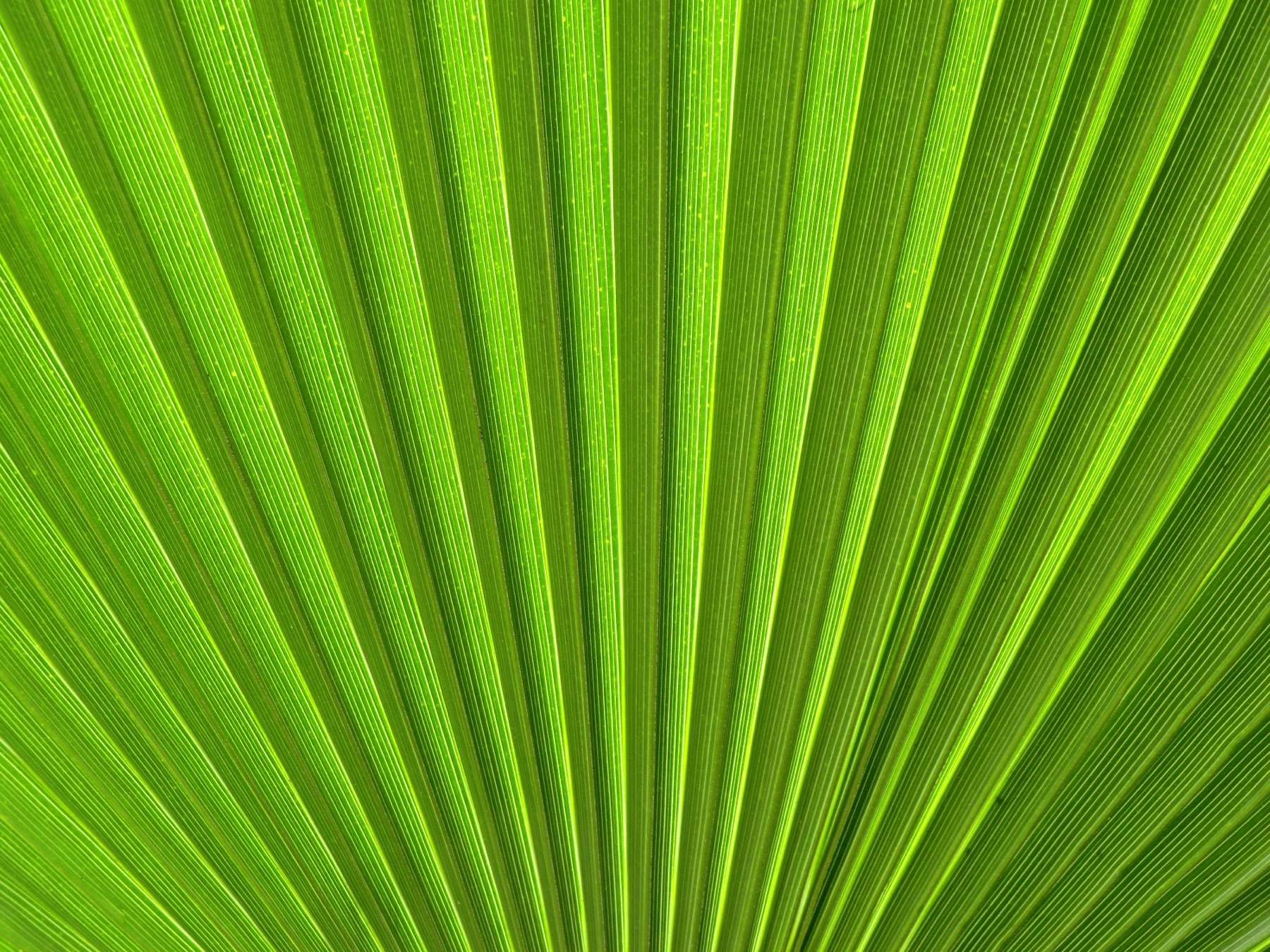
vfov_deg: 22.6
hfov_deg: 29.8
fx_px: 2385
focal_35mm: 65
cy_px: 476
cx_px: 635
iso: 64
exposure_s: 1/80
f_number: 4.4
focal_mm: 11.6
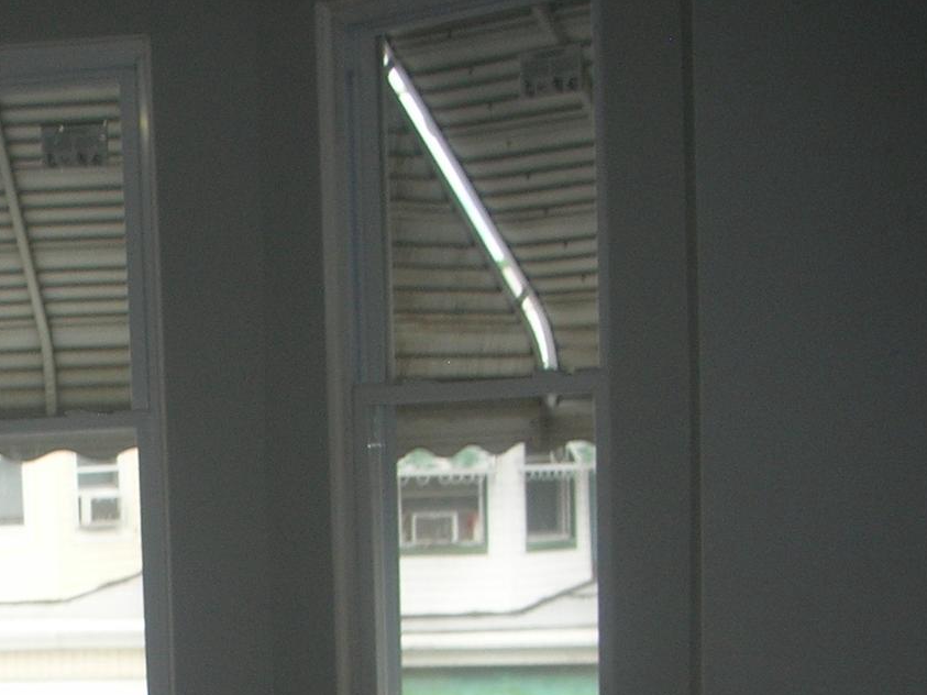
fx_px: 2276
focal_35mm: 85
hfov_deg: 21.8
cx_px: -96
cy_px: 824
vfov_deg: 16.7
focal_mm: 5.8
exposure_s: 1/30
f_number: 3
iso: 51
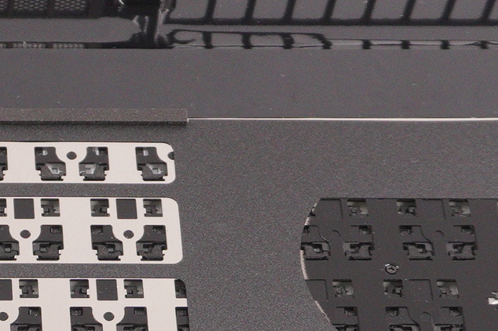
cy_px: 498
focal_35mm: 149
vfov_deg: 8.9
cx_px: -133
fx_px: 2065
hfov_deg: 13.3
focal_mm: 21
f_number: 5.6
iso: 800
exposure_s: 1/160
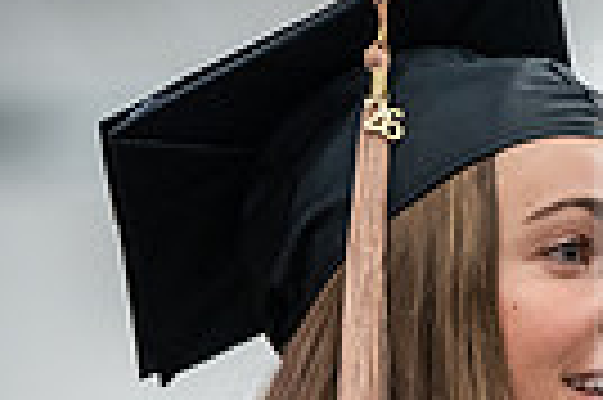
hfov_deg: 2.4
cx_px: 459
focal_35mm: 866
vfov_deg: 1.6
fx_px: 14488
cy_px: 587
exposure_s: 1/200
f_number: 2.8
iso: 2500
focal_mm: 200
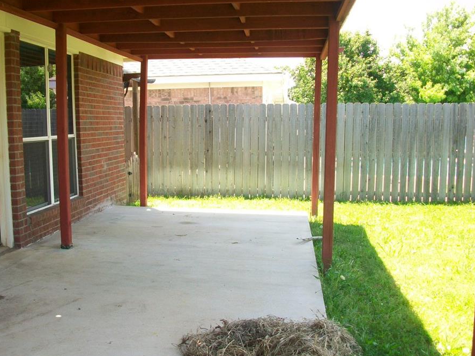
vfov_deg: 38.6
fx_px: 508
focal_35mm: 37
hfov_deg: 50.1
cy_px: 192
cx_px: 212
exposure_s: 1/125
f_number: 2.8
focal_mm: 5.7
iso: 64
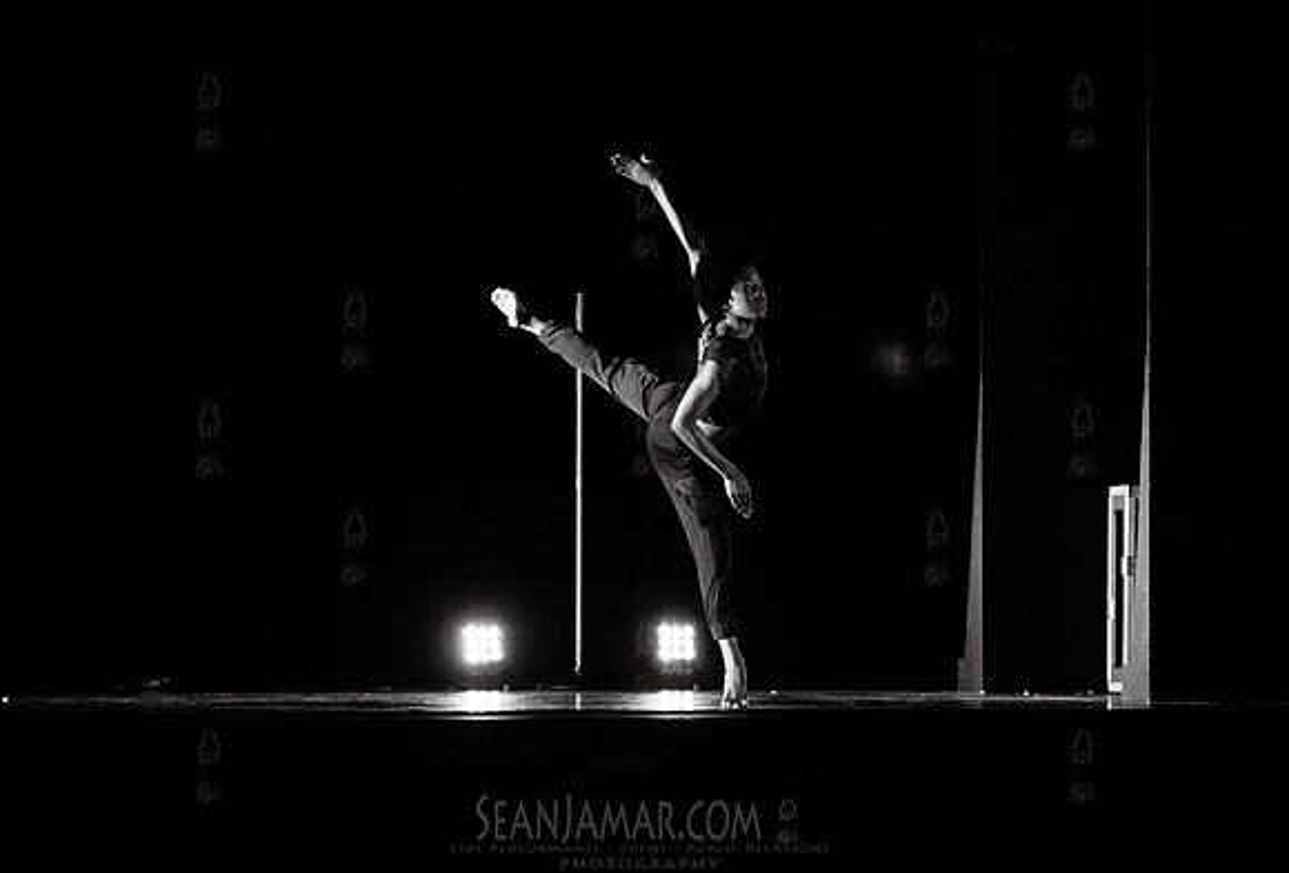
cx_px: 725
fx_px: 8704
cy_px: 522
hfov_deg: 8.5
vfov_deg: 5.7
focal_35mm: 242
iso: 4000
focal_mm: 200
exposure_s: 1/500
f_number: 2.8
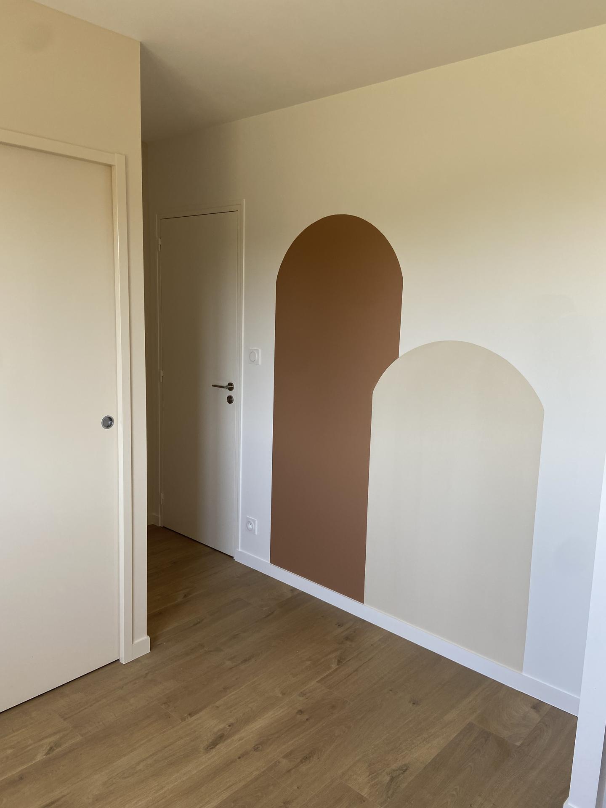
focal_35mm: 26
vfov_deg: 67.3
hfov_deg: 53.1
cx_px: 303
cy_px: 404
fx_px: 607
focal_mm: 4.25
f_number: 1.8
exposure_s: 1/121
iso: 64
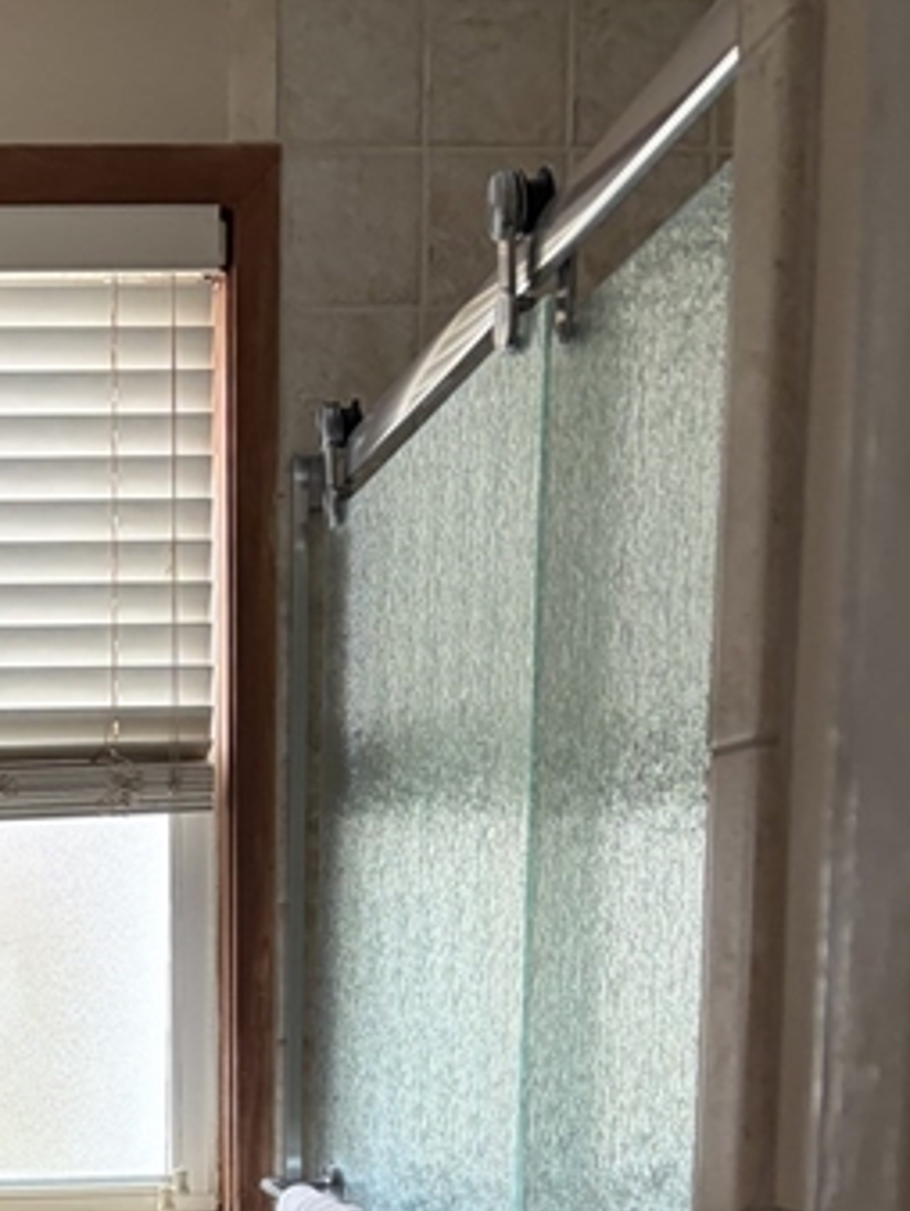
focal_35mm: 59
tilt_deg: -7.5
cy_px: 1308
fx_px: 2065
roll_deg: +1.5
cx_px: -47
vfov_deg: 29.7
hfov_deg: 23.6
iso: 125
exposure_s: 1/68
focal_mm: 5.96
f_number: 1.6
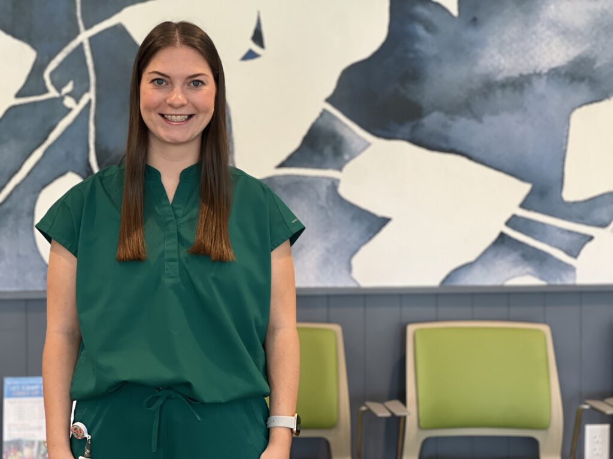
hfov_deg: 25.3
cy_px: 230
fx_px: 1364
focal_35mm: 77
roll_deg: +0.1
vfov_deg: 19.1
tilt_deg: -5.1
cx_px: 306
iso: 200
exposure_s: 1/40
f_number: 2.8
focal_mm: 9
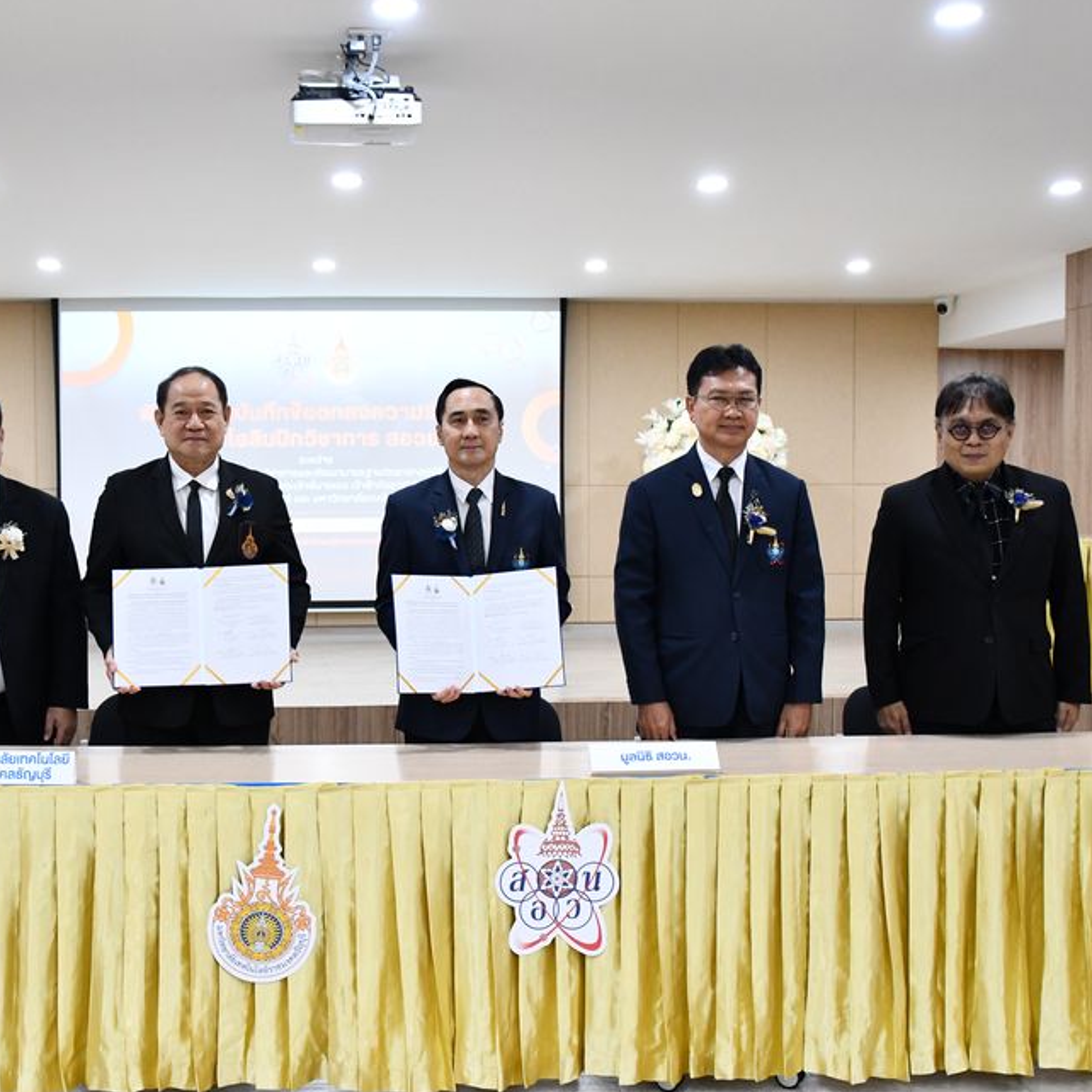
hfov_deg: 39.5
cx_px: 362
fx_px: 1499
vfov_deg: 40.0
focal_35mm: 42
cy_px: 571
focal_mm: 21
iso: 2500
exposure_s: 1/125
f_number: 3.5
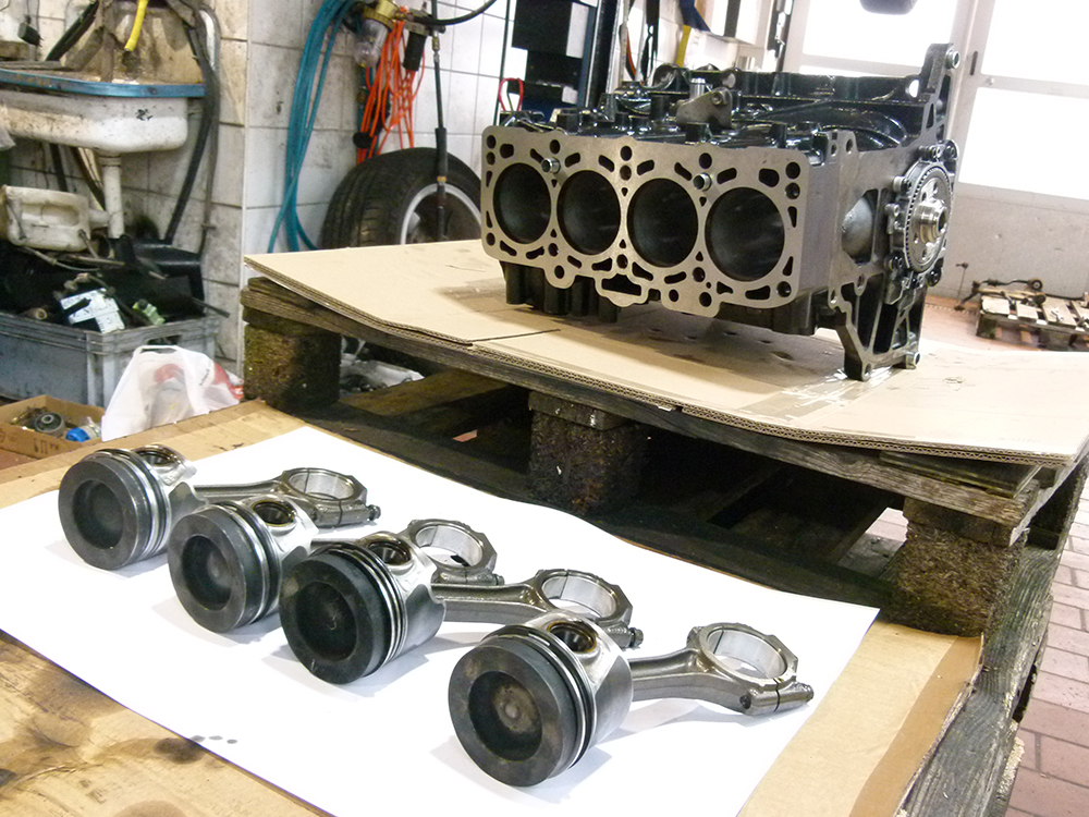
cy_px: 408
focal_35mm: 30
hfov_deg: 60.0
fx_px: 944
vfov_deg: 46.8
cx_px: 544
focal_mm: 5.4
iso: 400
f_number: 3
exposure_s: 1/30
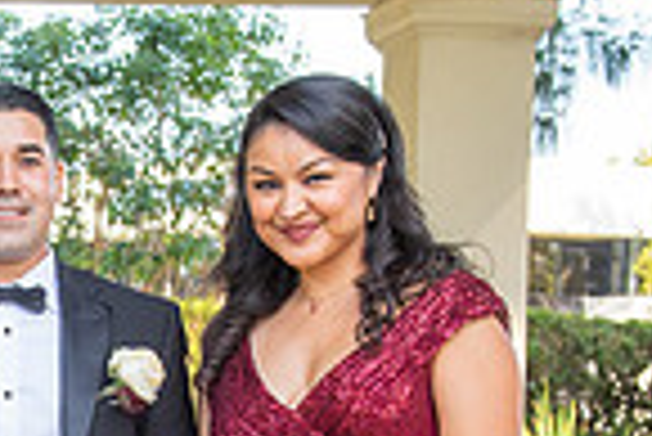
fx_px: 2466
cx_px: -184
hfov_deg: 14.5
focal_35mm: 136
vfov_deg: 9.8
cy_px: 658
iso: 400
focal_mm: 34
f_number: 5.6
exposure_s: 1/200
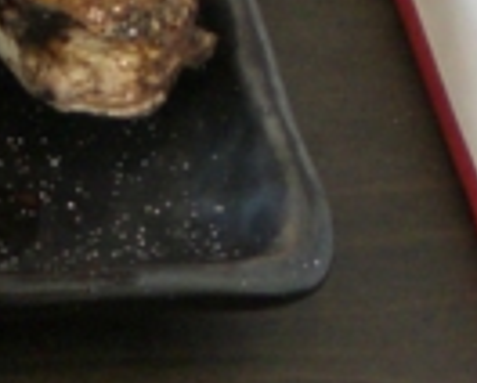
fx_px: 3181
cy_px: 293
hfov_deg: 8.5
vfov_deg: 6.9
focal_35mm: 225
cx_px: 58
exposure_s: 1/60
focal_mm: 6.3
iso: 200
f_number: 3.1
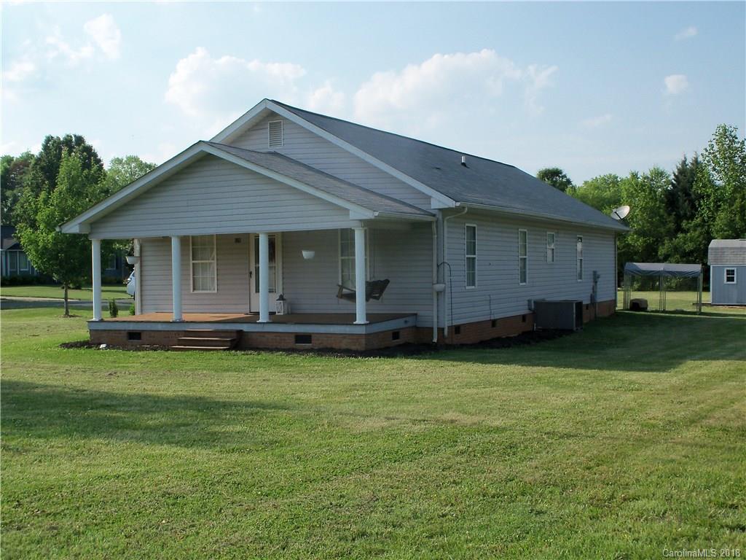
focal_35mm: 47
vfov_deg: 30.9
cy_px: 280
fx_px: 1013
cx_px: 373
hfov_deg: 40.4
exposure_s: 1/320
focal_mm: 8.3
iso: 80
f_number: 5.8
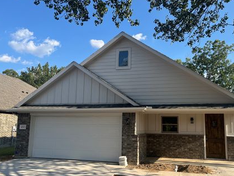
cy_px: 99
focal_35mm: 31
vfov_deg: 45.4
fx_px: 210
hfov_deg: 58.1
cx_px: 133
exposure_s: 1/1957
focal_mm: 5.1
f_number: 1.6
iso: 50
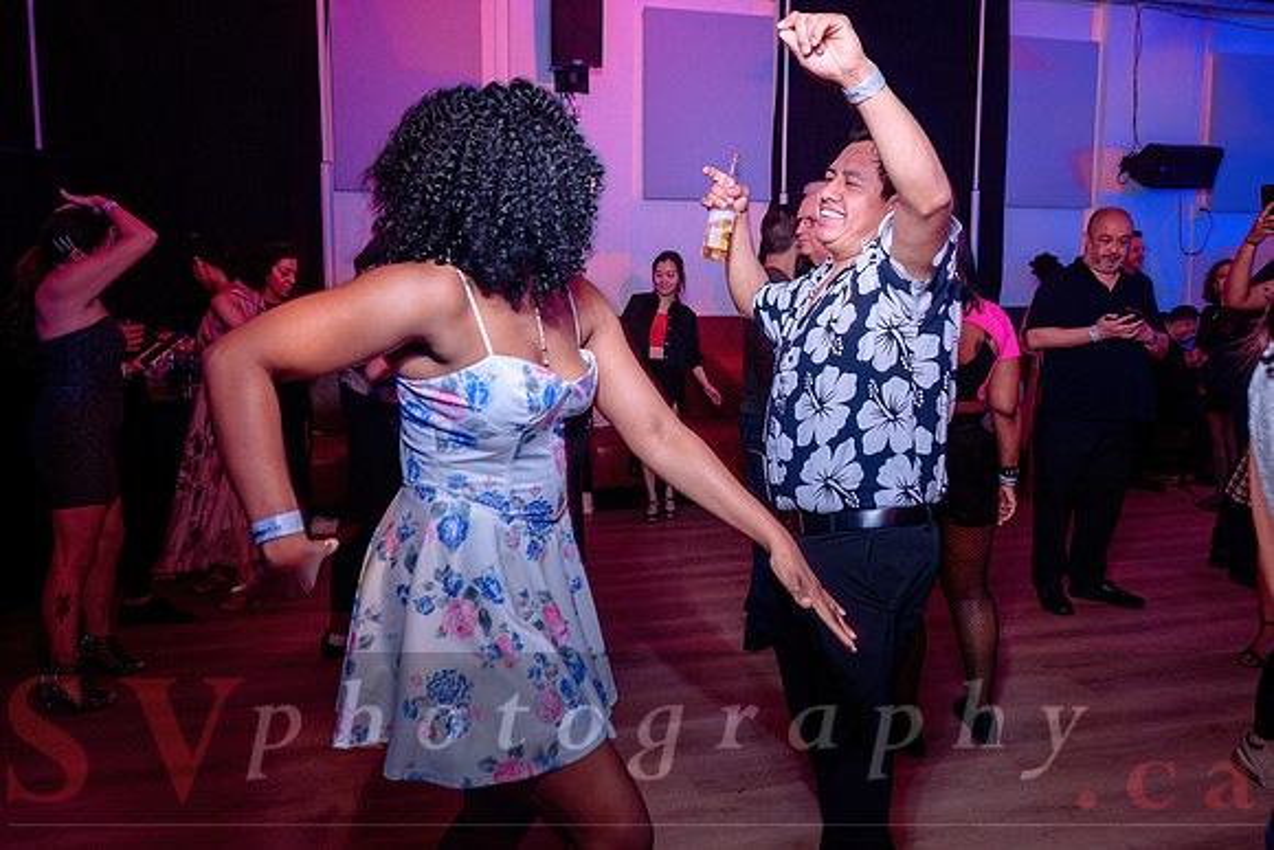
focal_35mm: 27
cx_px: 637
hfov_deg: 67.4
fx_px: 955
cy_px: 372
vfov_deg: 47.9
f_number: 3.5
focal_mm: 24
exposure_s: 1/50
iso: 800
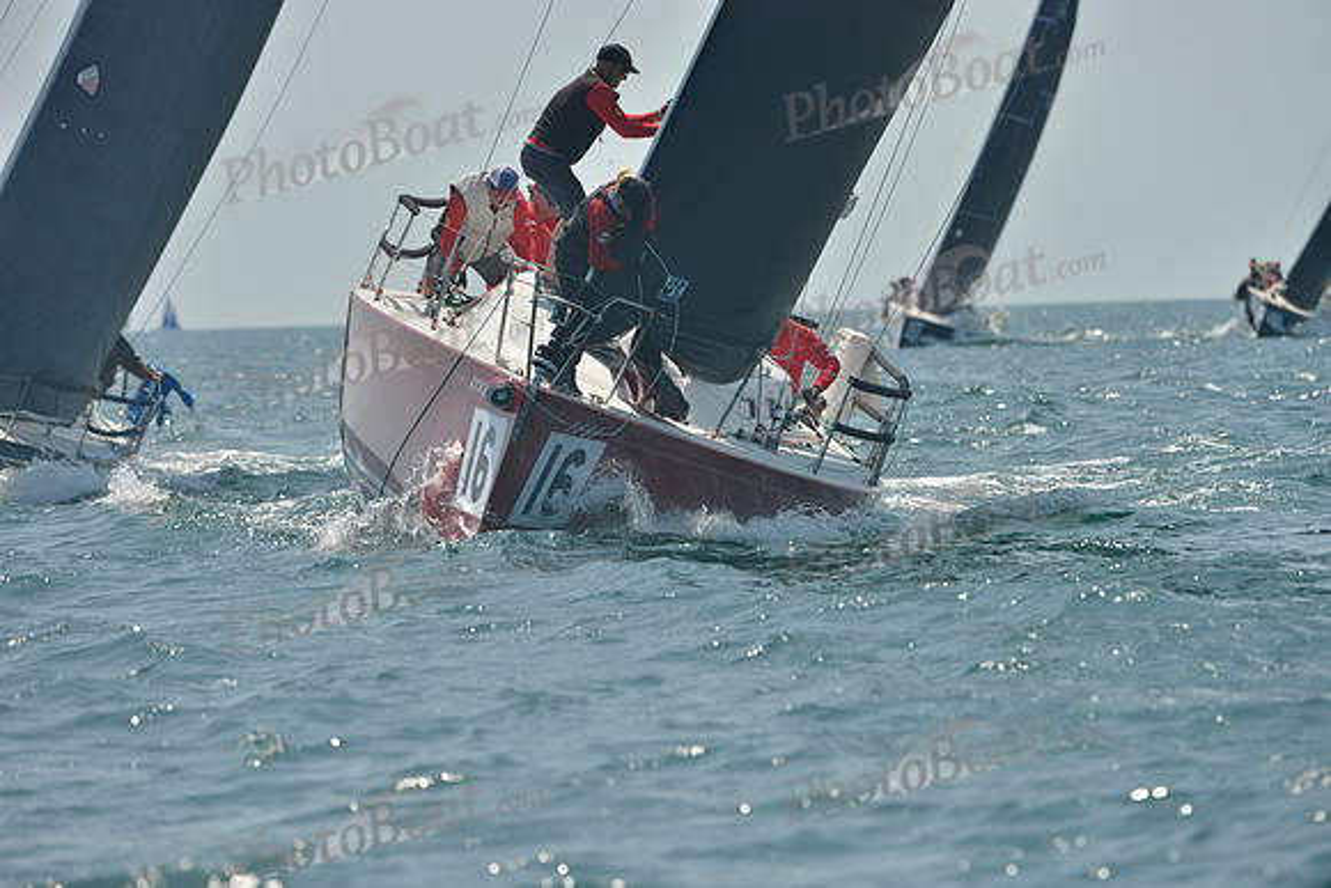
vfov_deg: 4.6
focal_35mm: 300
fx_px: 11094
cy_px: 444
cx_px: 666
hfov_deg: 6.9
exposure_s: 1/1250
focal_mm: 300
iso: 280
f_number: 7.1
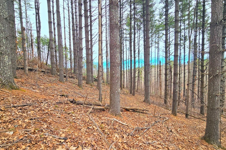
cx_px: 112
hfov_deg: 96.7
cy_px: 80
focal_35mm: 16
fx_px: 100
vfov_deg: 73.7
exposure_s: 1/864
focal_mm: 2.2
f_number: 2.2
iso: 50
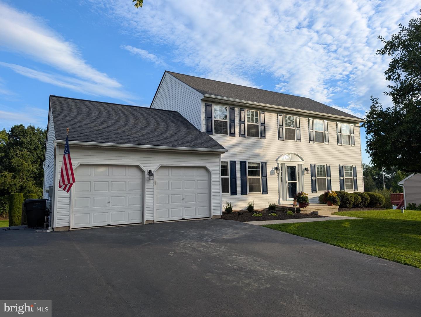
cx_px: 210
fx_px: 292
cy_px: 158
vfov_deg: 56.9
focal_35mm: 24
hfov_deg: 71.5
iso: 21
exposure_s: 1/515
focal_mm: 6.9
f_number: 1.68
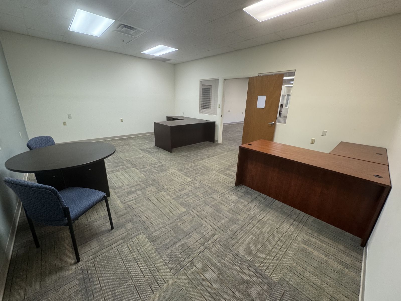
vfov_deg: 85.7
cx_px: 200
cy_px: 150
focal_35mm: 14
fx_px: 162
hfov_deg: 102.1
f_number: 2.2
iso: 160
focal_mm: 2.22
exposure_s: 1/60
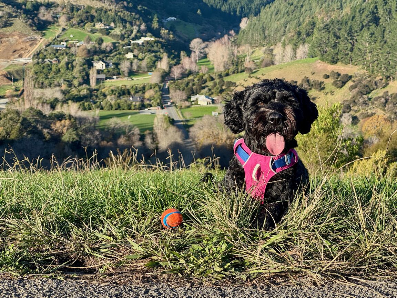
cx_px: 198
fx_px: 883
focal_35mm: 77
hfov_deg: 25.3
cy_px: 149
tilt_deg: -10.8
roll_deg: +0.6
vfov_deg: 19.1
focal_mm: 9
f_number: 2.8
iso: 25
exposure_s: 1/253
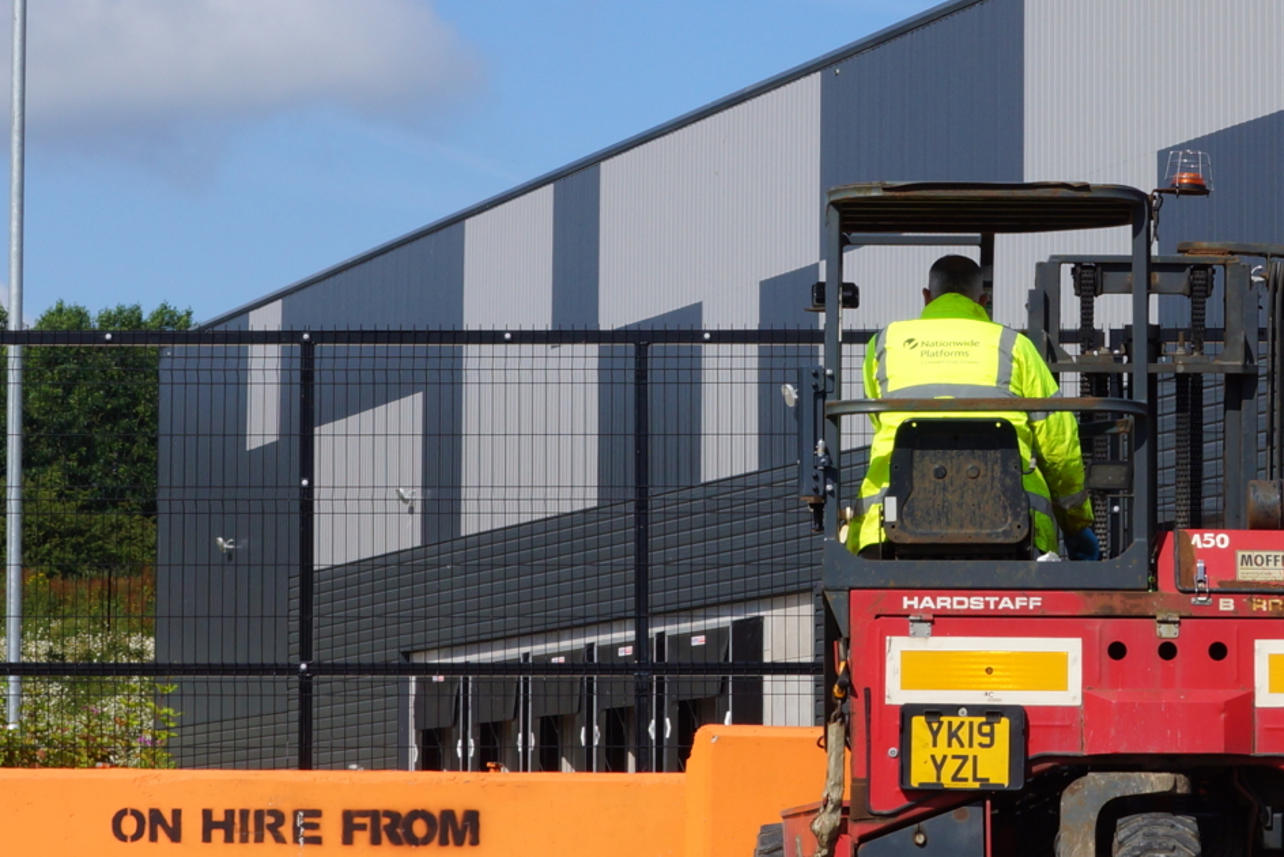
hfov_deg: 14.3
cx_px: 1122
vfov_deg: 9.6
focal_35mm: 142
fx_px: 5079
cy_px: 233
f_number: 13
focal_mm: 35
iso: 100
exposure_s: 1/250
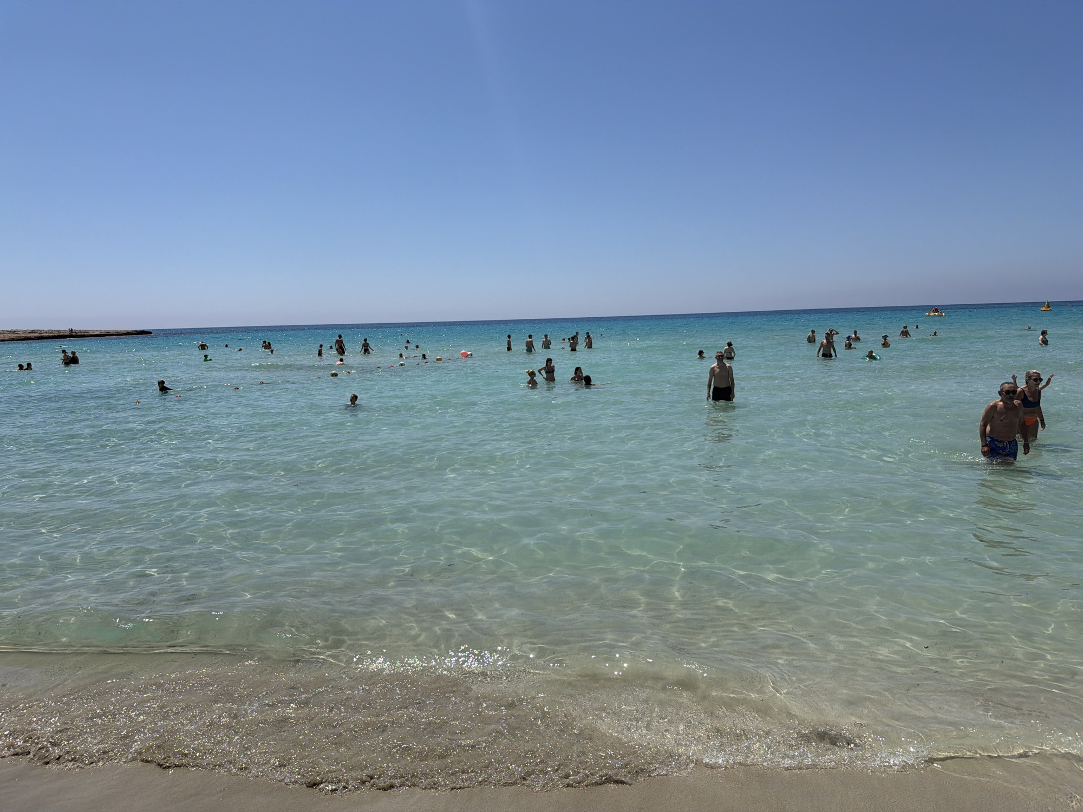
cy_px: 406
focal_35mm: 24
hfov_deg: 71.6
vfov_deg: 56.8
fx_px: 751
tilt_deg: -7.5
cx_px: 542
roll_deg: +1.5
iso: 80
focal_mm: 6.76
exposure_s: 1/14286
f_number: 1.78
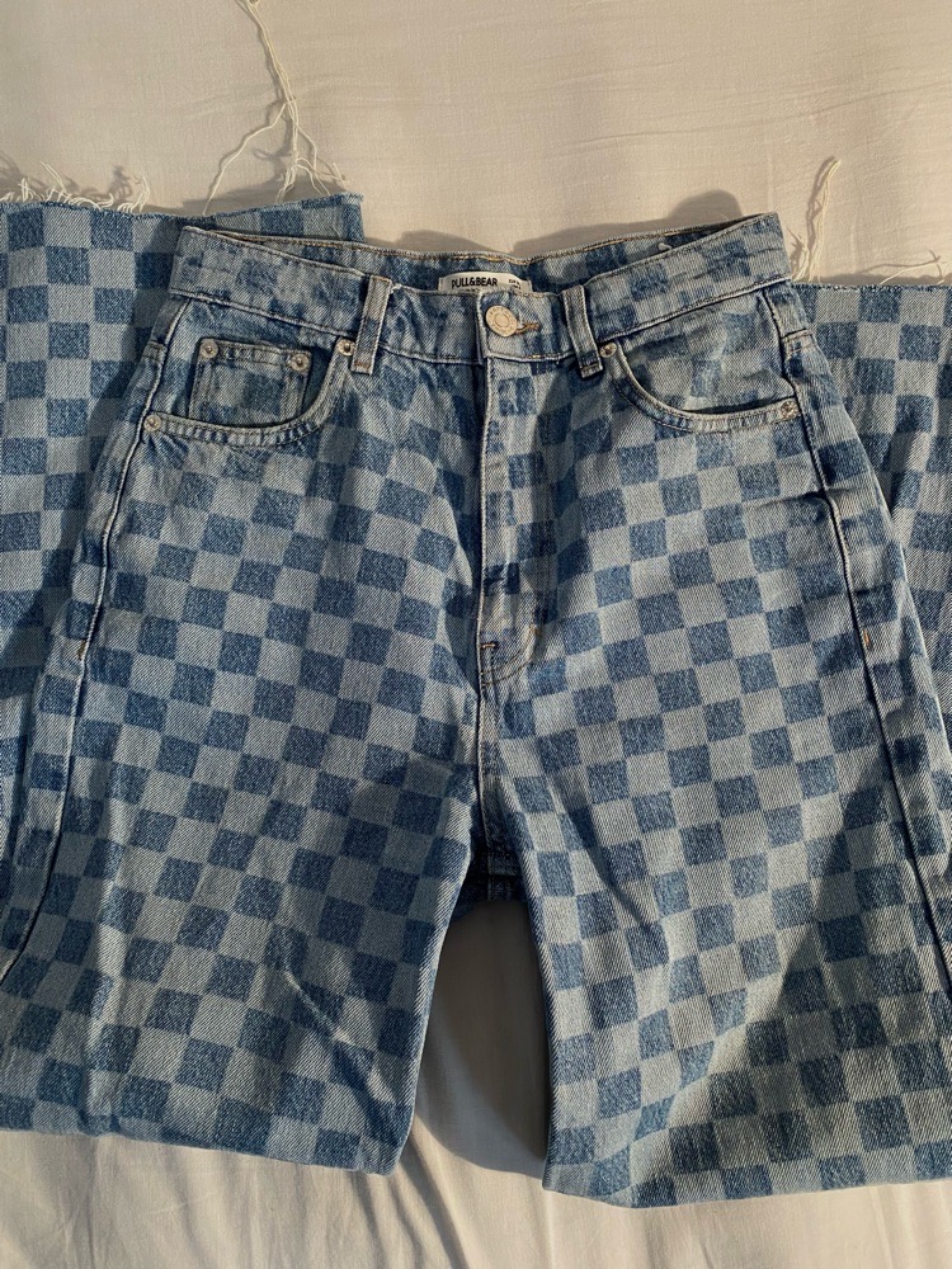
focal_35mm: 26
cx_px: 476
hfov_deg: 53.1
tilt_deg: -83.6
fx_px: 953
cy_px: 634
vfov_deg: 67.3
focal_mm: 4.25
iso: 200
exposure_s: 1/50
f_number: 1.8
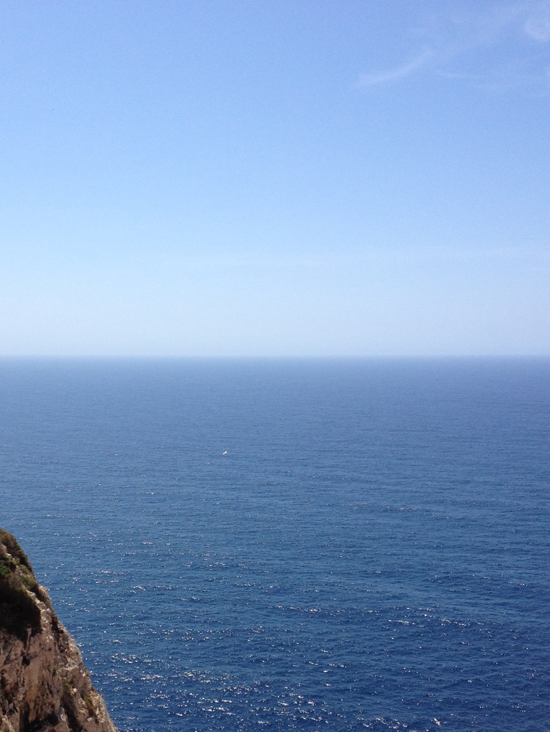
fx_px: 1080
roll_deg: +1.0
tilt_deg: -12.4
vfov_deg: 36.8
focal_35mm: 51
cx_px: 192
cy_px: 531
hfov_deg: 28.4
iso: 50
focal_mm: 4.28
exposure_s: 1/1905
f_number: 2.4
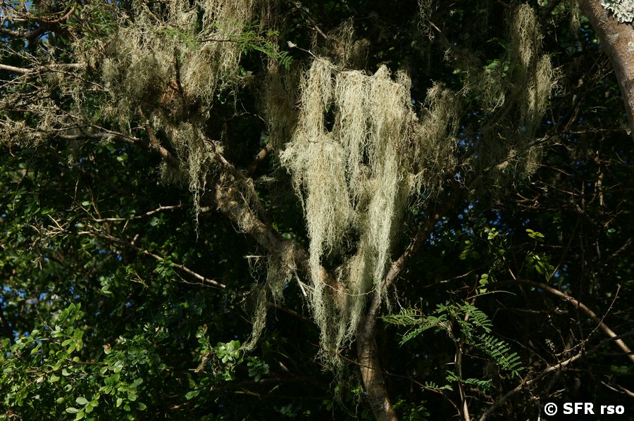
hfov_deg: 19.5
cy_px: 210
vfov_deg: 13.0
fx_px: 1847
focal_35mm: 105
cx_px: 317
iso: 200
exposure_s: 1/250
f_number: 9
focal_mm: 70
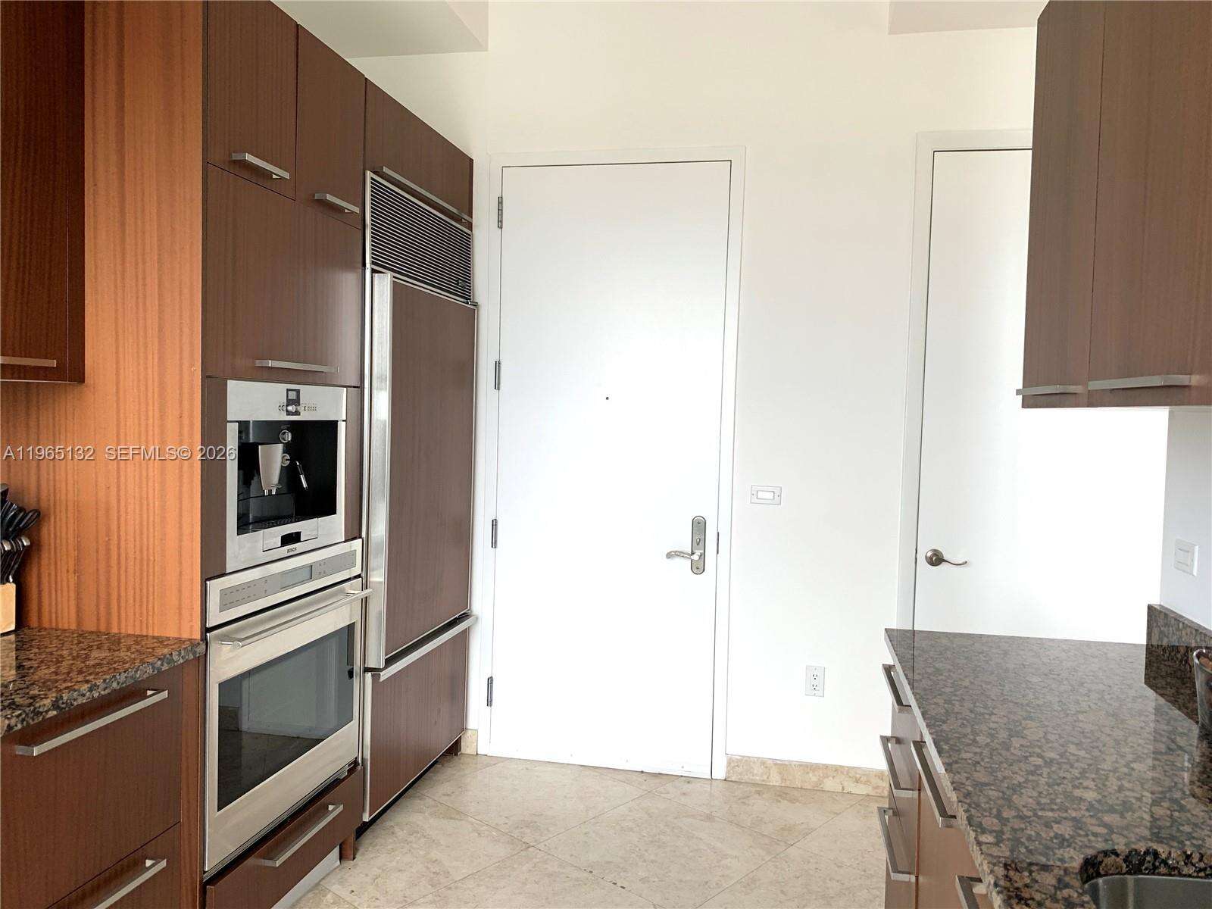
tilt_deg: -2.0
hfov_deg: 67.3
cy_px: 454
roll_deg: -1.3
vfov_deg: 53.1
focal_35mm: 26
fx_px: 910
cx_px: 606
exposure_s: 1/121
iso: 50
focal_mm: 4.25
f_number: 1.8
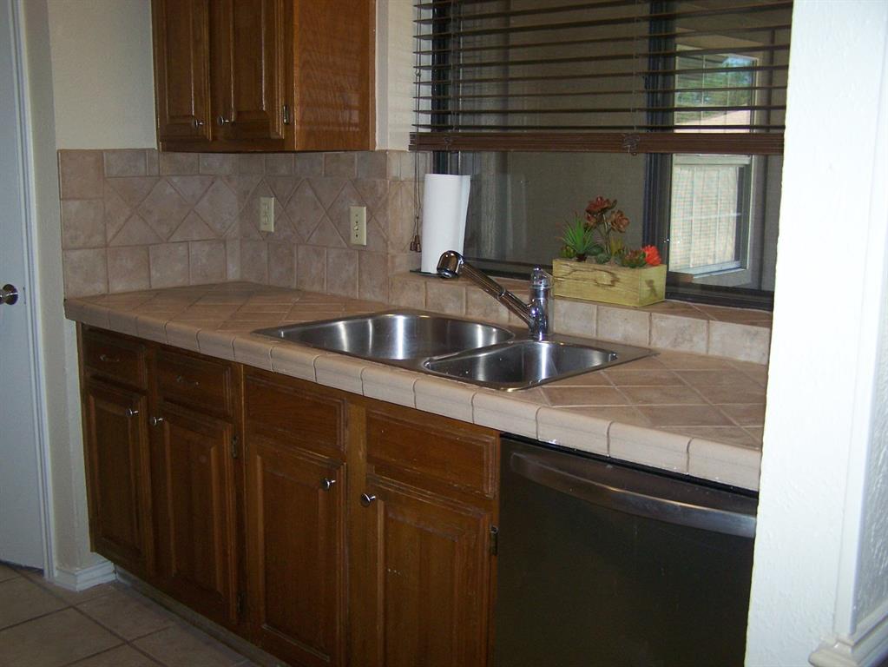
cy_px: 334
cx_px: 444
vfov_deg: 37.7
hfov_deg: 49.0
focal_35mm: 38
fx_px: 975
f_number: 2.8
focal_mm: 6.3
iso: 160
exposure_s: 1/60
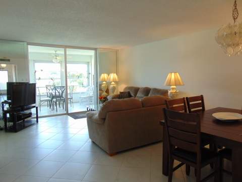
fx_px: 175
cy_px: 91
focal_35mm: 25
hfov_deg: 69.4
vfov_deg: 54.9
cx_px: 121
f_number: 3
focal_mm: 4.5
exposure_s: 1/30
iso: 100
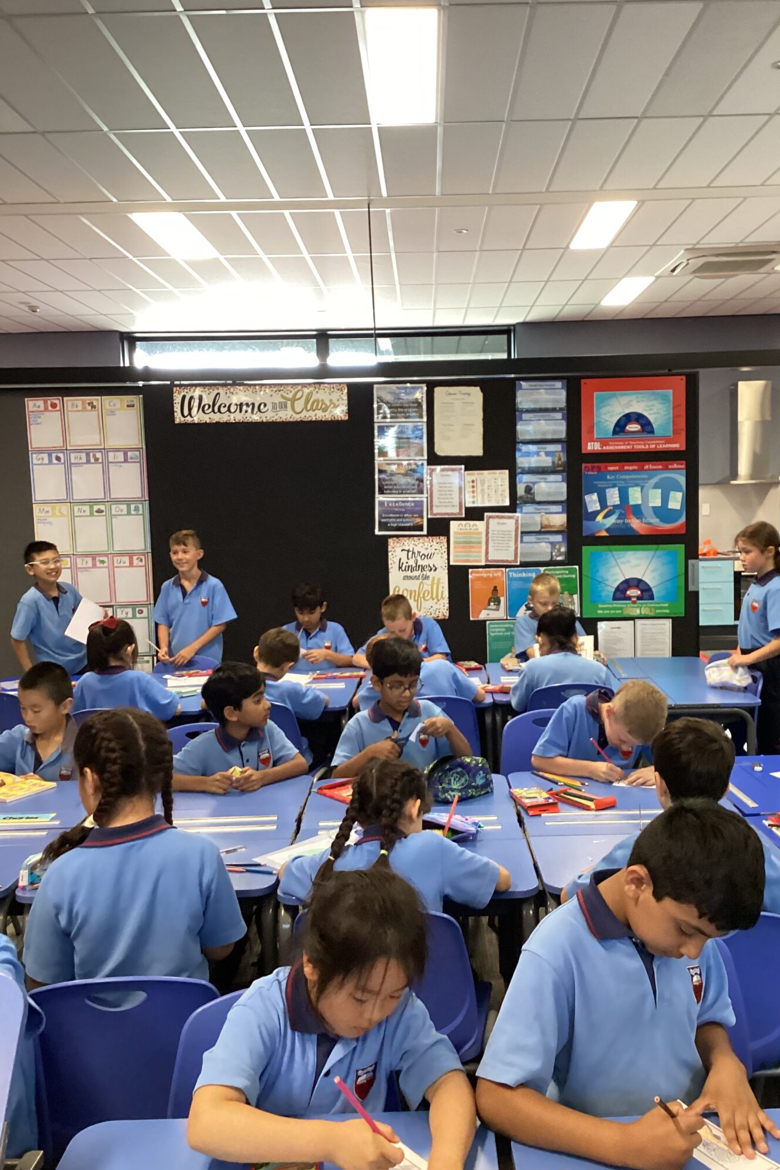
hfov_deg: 39.9
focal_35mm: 33
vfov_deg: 57.2
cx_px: 441
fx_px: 1072
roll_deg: +0.7
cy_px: 585
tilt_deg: -5.0
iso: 250
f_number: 2.4
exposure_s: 1/60
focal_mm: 3.3
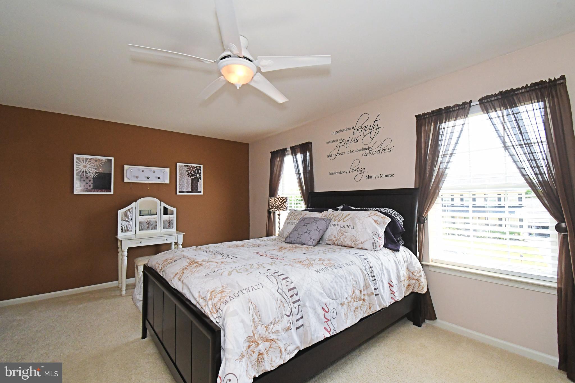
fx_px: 240
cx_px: 288
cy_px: 192
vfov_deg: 77.3
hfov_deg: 100.4
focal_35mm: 15
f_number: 11
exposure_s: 1/250
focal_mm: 10
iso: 3200
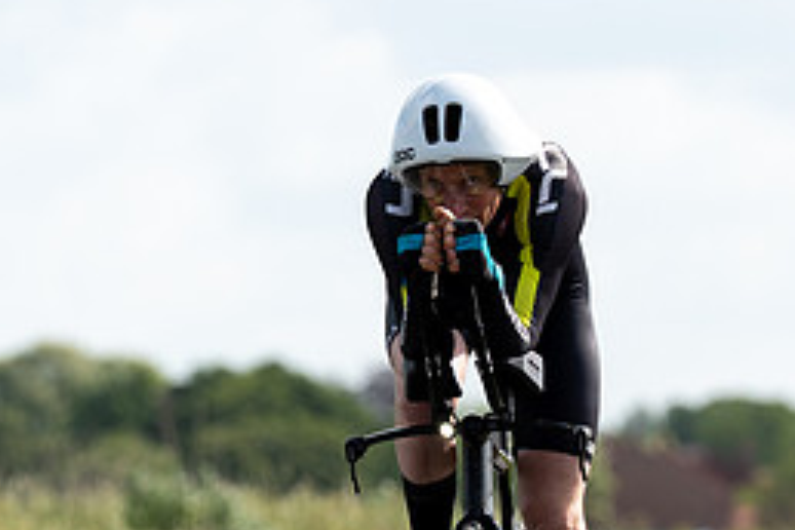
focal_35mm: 582
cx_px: 486
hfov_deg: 3.5
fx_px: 12851
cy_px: 519
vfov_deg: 2.4
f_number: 4
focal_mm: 171
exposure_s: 1/1000
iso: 100
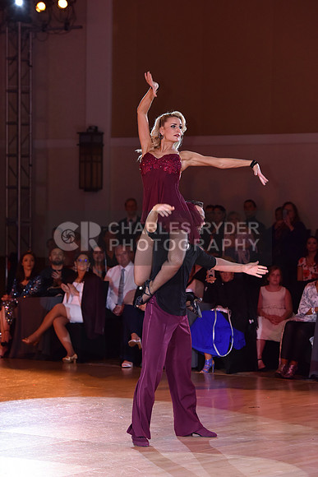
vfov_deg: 15.8
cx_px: 159
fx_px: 1721
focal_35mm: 130
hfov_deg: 10.6
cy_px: 238
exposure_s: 1/250
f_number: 5
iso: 1600
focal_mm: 130
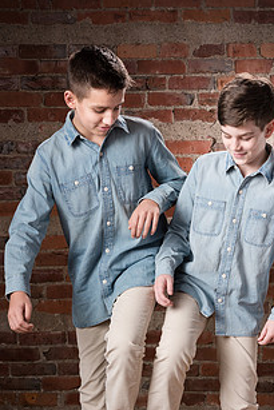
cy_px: 286
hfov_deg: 10.9
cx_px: 179
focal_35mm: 126
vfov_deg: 16.2
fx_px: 1437
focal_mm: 86
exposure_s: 1/160
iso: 100
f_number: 9
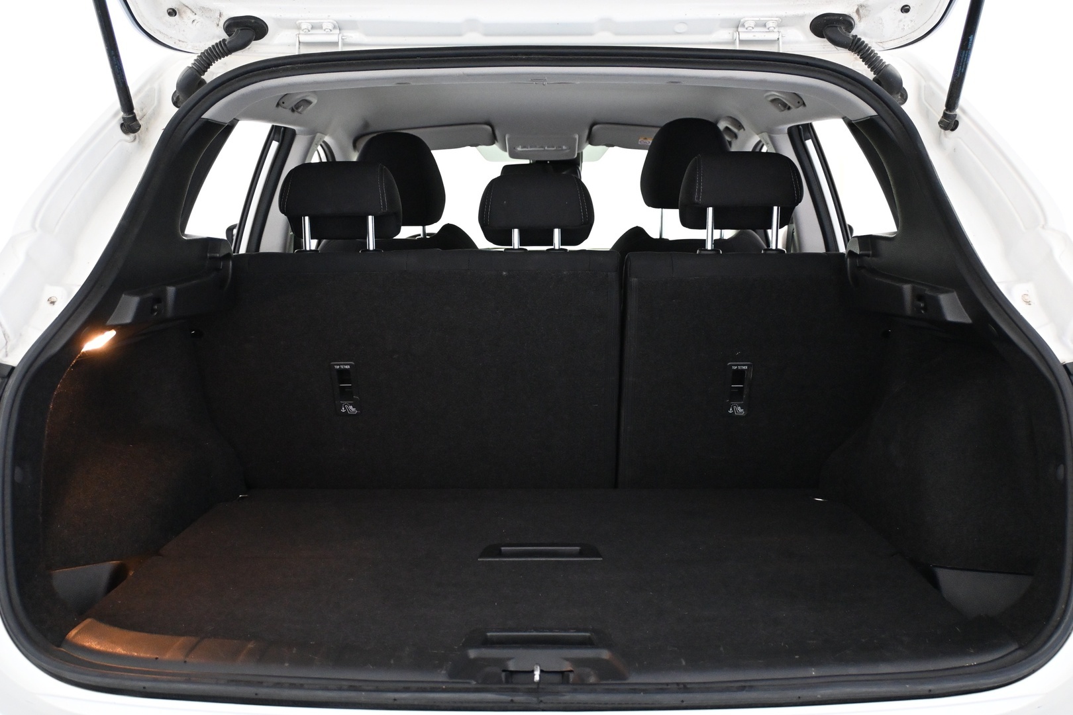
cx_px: 536
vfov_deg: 36.2
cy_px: 358
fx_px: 1095
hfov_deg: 52.2
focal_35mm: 37
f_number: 4.2
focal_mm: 24.5
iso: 3600
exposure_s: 1/60
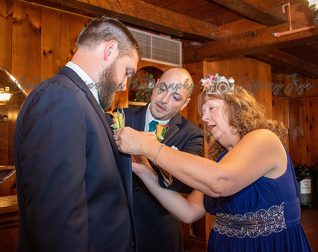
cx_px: 177
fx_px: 330
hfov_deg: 51.4
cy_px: 126
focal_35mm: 35
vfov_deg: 41.7
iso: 1800
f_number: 3.8
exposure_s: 1/60
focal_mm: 21
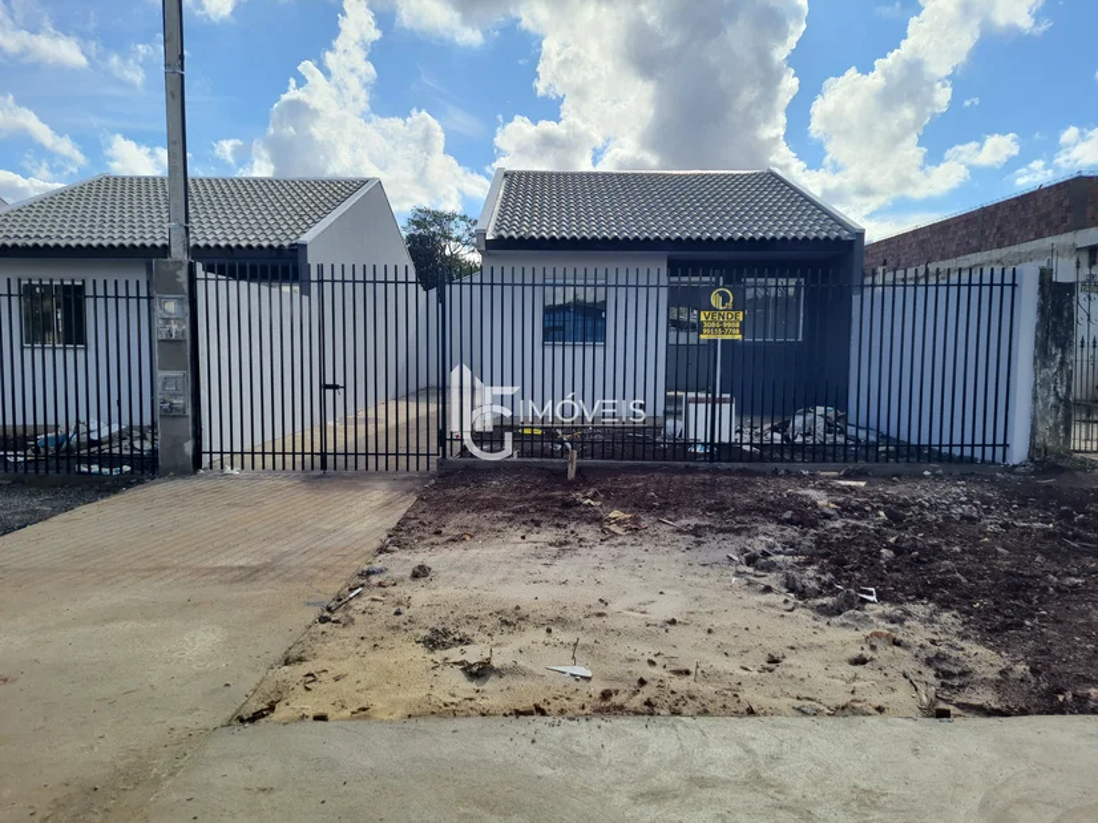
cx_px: 549
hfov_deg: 71.6
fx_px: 761
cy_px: 412
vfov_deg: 56.8
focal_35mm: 24
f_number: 1.8
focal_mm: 5.23
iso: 50
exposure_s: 1/1852
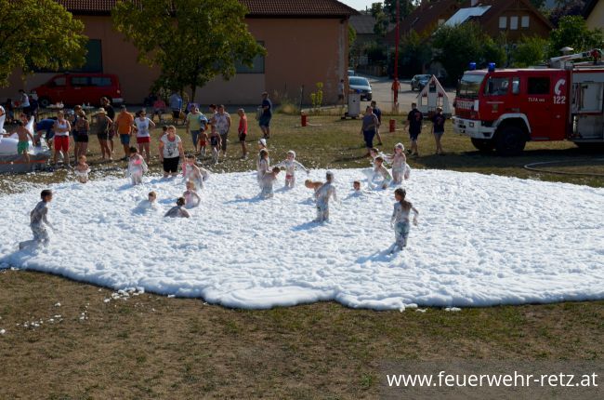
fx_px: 1004
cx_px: 302
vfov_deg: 22.5
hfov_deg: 33.5
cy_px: 200
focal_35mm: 60
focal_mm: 40
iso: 100
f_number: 10
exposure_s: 1/400
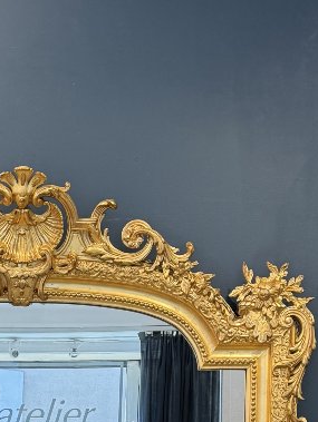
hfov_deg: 19.0
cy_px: 624
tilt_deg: -7.2
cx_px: 21
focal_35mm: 76
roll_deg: -0.4
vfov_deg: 21.7
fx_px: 929
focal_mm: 6.76
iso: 64
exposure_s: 1/182
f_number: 1.78
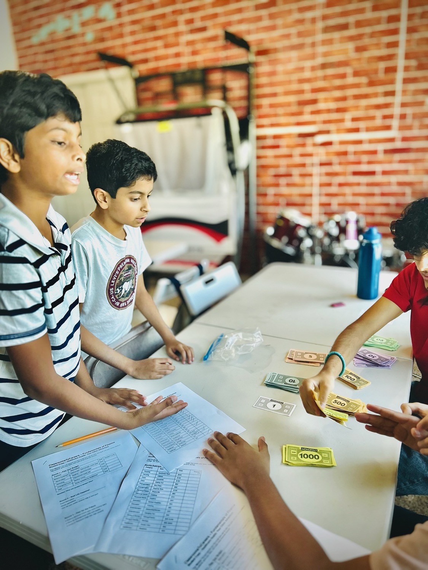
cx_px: 214
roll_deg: +2.4
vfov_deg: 67.3
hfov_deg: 53.1
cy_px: 285
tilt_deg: -18.0
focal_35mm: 26
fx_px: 429
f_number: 1.5
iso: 100
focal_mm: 5.7
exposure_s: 1/120
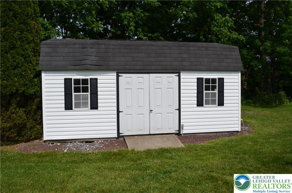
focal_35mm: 27
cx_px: 146
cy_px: 96
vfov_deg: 47.7
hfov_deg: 67.5
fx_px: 219
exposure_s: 1/320
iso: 100
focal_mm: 18
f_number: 9
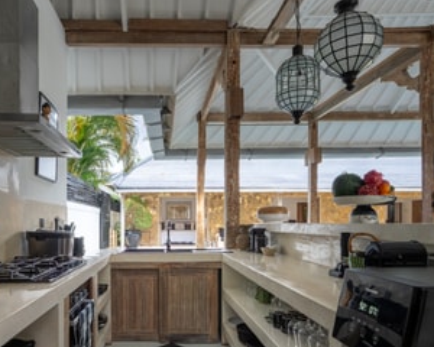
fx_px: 321
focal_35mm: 25
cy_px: 228
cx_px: 166
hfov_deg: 67.2
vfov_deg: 55.7
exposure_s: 1/1250
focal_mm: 16
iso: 320
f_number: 8
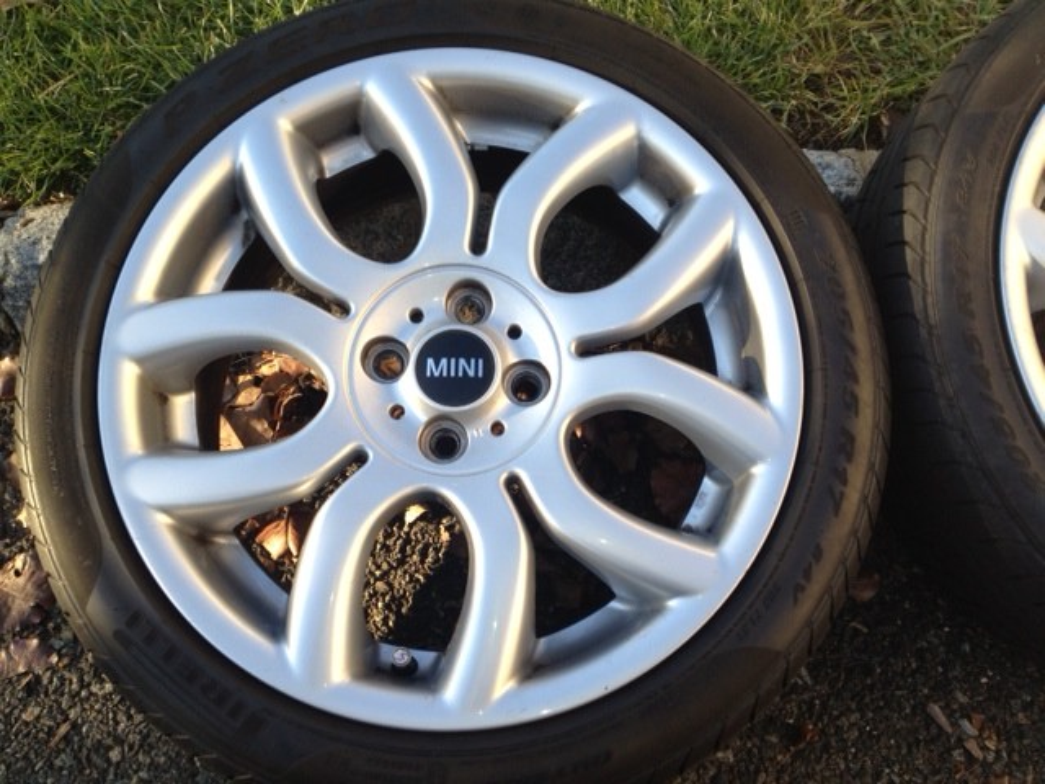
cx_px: 522
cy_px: 392
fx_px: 1057
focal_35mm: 35
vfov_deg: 40.7
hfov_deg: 52.6
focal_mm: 4.28
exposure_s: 1/249
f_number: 2.4
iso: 64
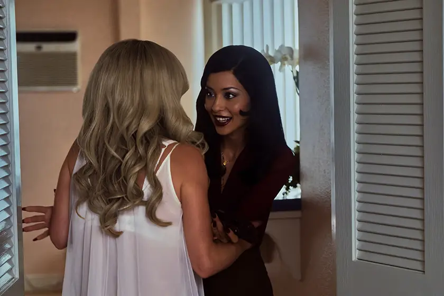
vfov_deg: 13.8
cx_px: 222
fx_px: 1221
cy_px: 148
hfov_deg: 20.6
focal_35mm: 99
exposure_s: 1/125
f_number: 2.8
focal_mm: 66
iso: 4000
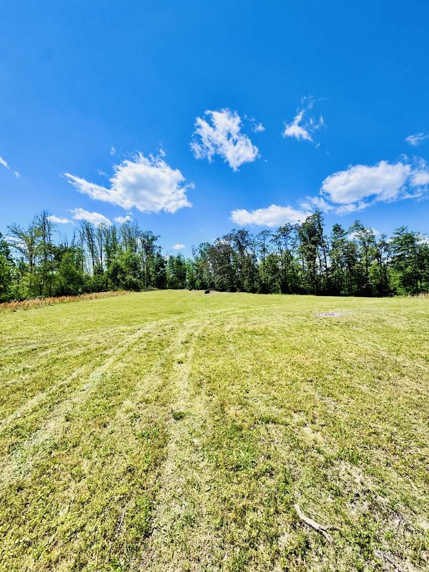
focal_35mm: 14
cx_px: 214
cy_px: 286
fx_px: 231
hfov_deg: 85.7
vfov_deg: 102.1
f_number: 2.2
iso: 50
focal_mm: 2.22
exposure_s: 1/2342
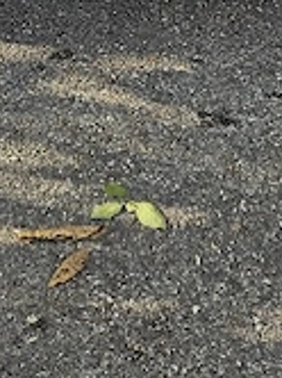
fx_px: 1209
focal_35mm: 111
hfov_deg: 13.3
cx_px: 155
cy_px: -410
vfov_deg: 14.4
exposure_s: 1/385
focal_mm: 5.4
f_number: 1.8
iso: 25
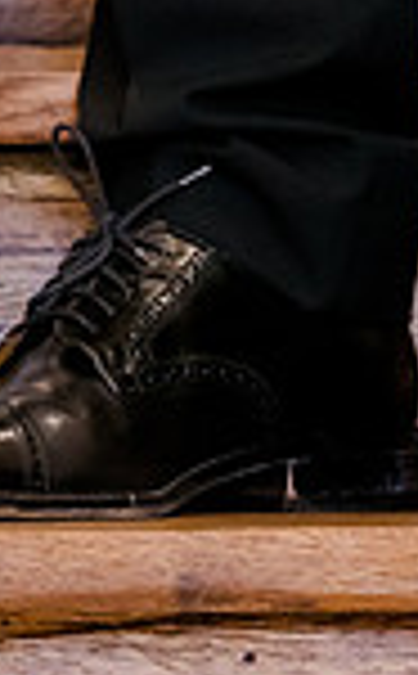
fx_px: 4418
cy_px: 218
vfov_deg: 8.7
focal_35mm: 241
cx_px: -104
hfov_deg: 5.4
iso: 2500
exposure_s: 1/200
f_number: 4.5
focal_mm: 58
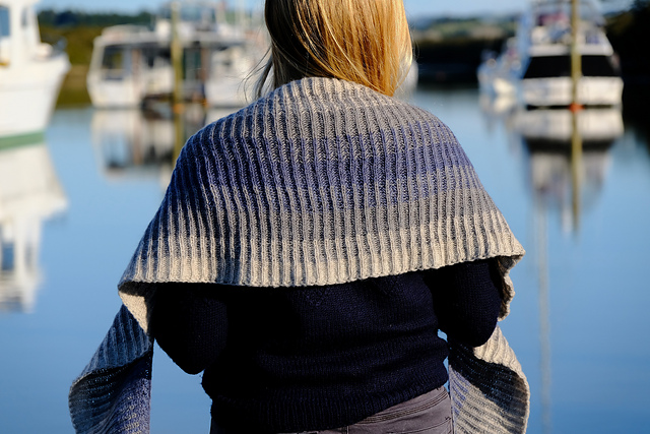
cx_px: 325
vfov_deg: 9.8
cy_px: 217
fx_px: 2528
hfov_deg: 14.7
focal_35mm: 140
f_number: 5.6
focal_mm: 93.2
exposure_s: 1/850
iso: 400
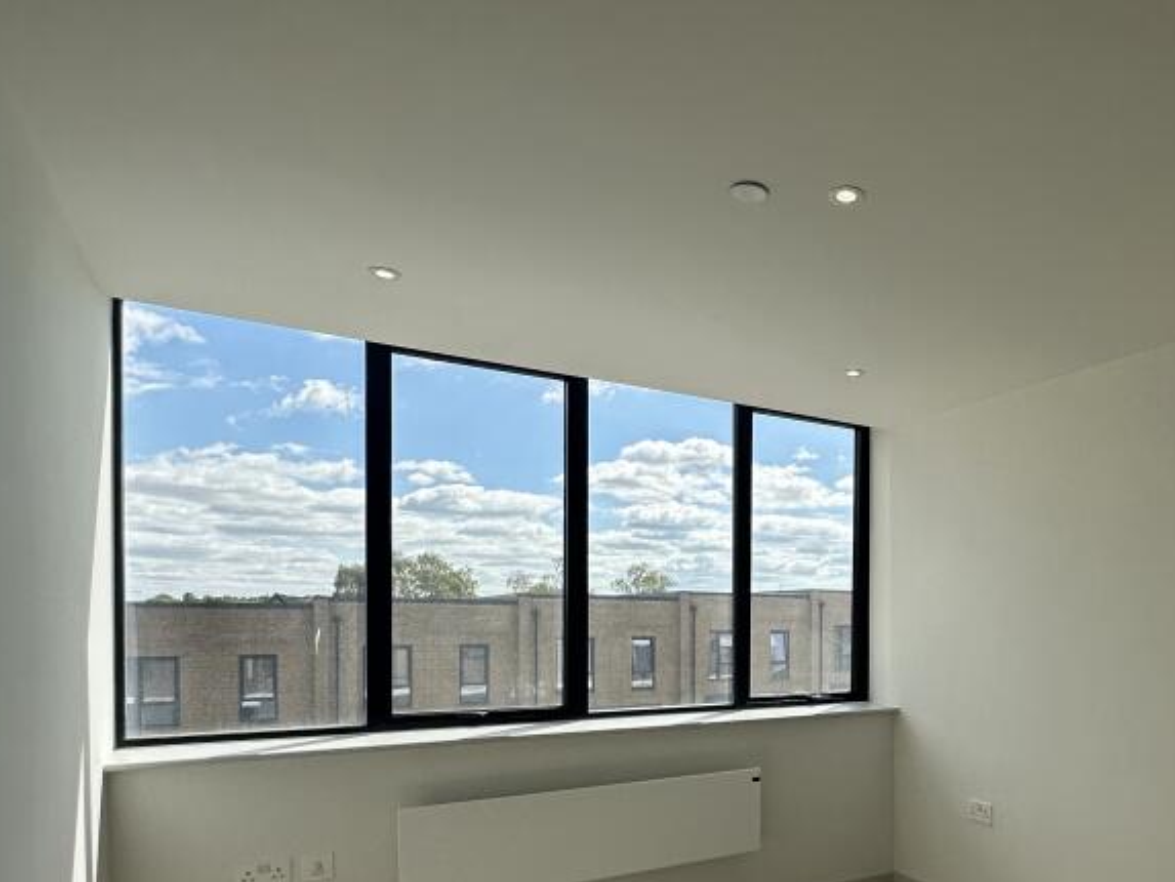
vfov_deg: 53.0
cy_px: 638
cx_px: 861
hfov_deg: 65.7
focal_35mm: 25
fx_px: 849
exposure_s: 1/1511
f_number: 2.2
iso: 40
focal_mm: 2.22
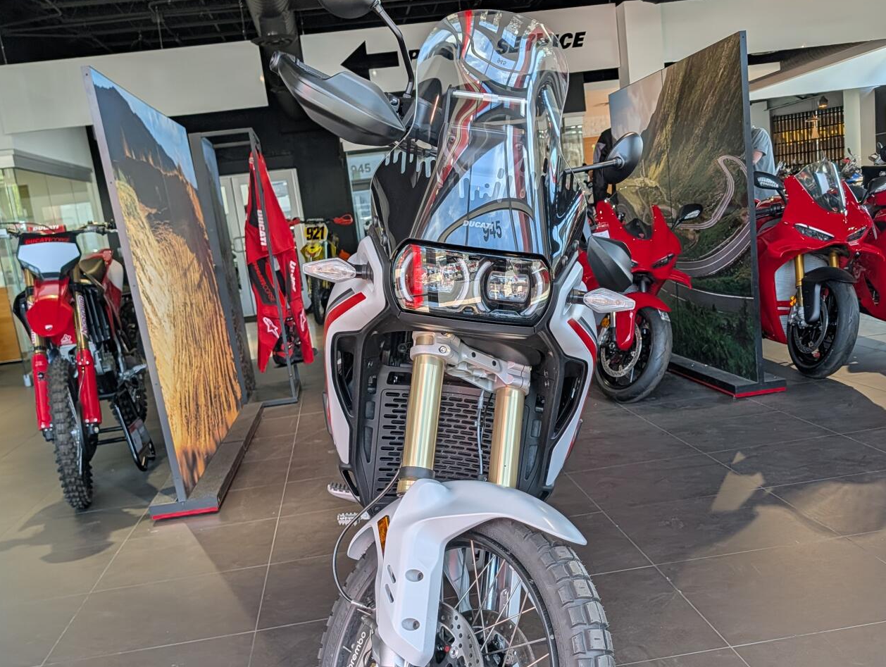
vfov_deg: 37.3
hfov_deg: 48.9
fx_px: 974
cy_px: 451
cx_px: 483
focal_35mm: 38
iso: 25
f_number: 1.68
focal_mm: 6.9
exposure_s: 1/120
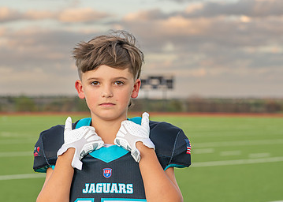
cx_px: 111
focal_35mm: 95
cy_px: 143
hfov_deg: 21.0
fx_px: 763
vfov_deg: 15.0
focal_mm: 50
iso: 250
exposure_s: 1/400
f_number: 3.2
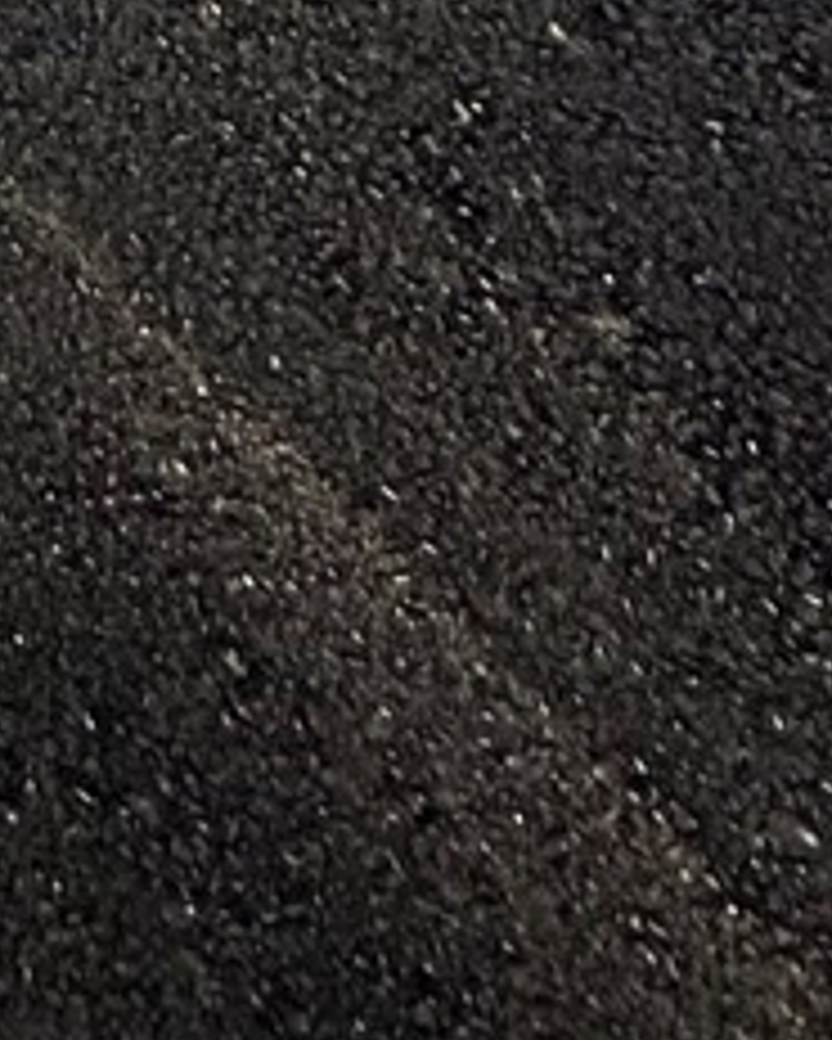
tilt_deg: -2.9
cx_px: -1327
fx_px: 3199
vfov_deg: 9.0
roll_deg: +0.7
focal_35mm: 104
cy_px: -2814
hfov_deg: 11.5
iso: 40
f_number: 2.2
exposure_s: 1/2212
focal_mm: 2.22
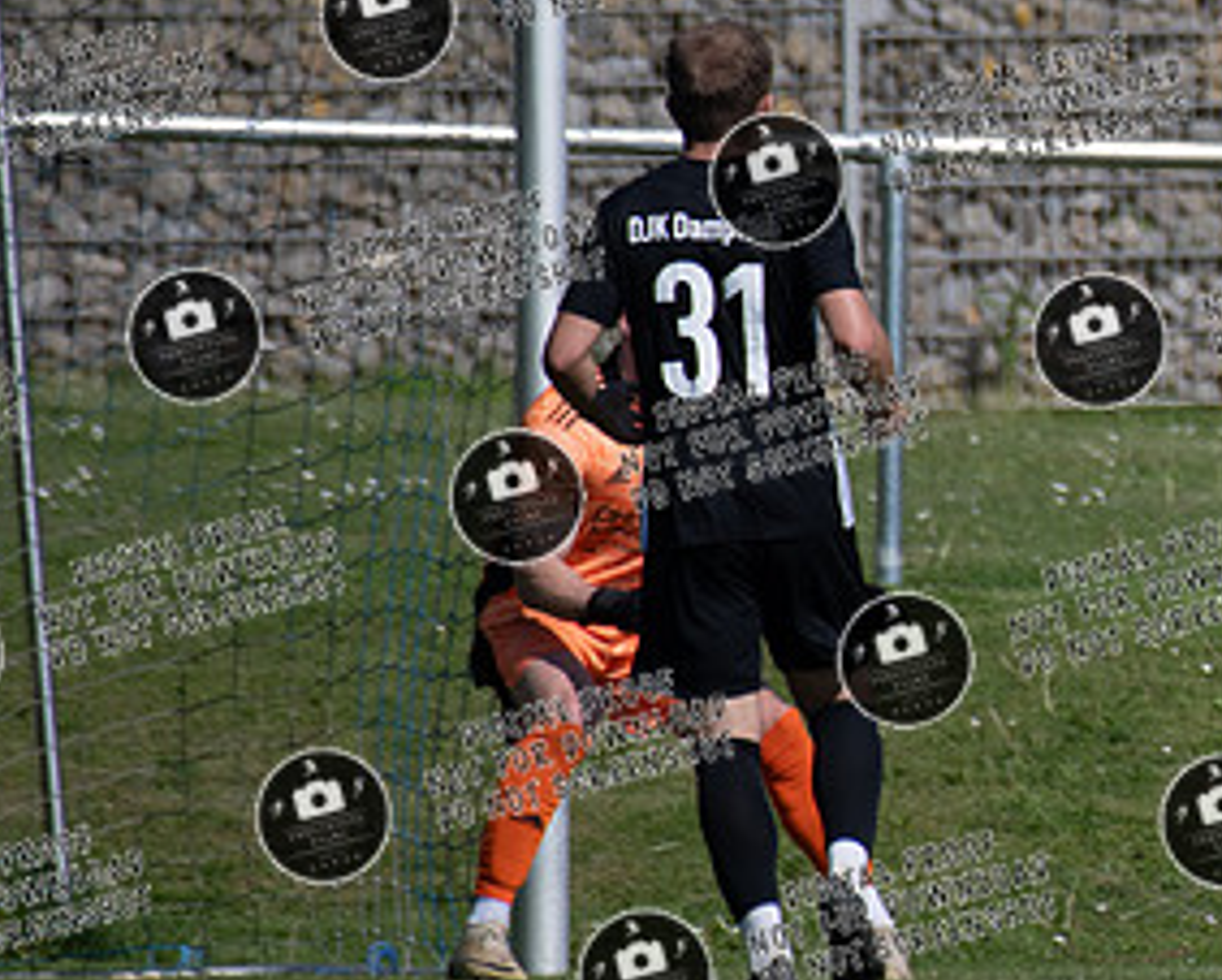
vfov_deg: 1.1
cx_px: 1753
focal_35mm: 1453
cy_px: 311
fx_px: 52604
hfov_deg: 1.3
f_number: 5.6
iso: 180
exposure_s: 1/1600
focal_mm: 500
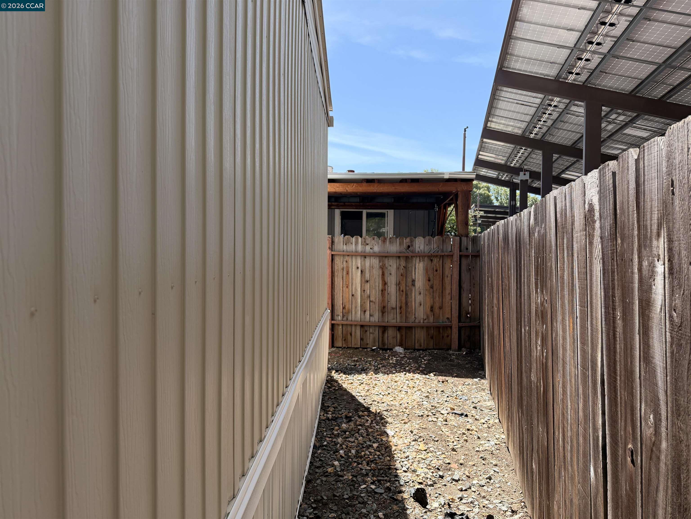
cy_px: 260
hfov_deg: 71.6
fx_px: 479
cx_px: 346
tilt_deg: -1.1
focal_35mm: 24
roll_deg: +0.0
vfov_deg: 56.8
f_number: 1.78
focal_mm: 6.76
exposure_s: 1/1901
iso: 100
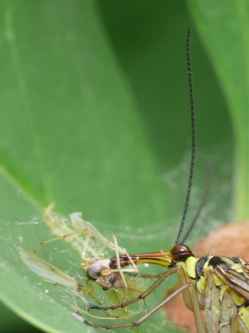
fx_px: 3927
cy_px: 246
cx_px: 249
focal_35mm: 409
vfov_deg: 4.8
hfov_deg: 3.6
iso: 200
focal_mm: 43.1
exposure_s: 1/80
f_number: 6.3
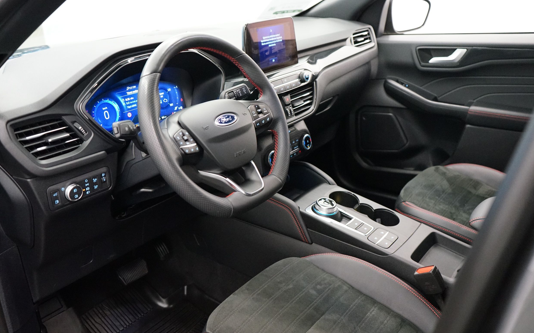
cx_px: 266
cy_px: 173
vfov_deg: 38.3
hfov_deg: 58.1
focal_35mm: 33
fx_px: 480
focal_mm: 32
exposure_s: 1/80
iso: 6400
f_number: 4
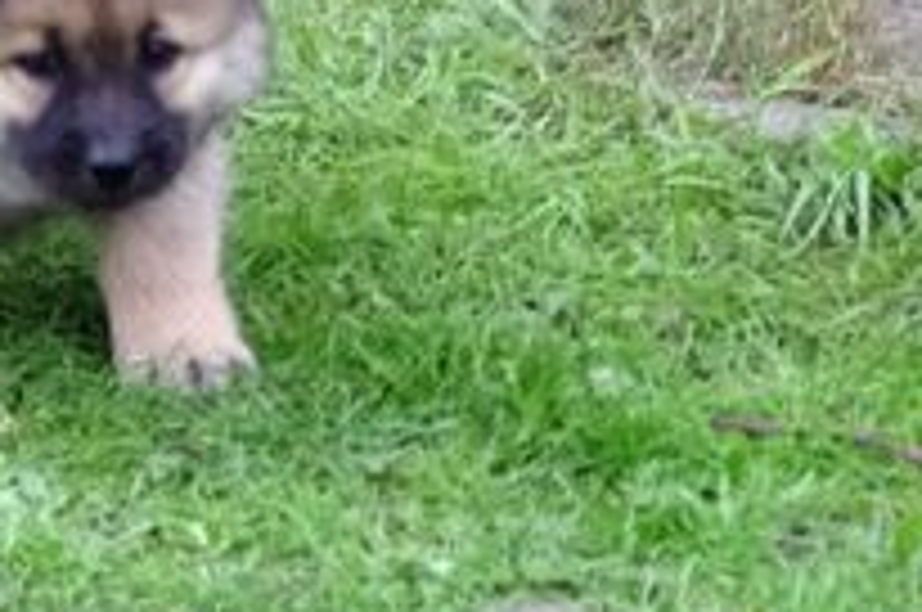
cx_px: -27
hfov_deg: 3.5
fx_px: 14882
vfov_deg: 2.4
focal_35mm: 582
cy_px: -155
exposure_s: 1/200
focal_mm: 133
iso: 6400
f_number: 5.6
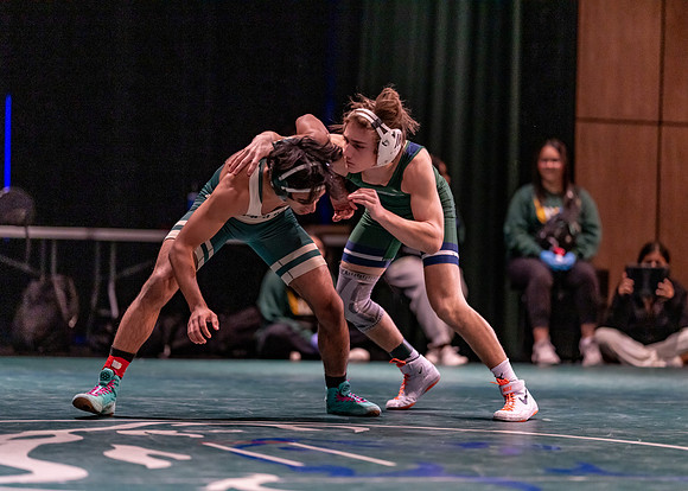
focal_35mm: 141
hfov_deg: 14.2
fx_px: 2763
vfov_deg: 10.2
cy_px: 246
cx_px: 344
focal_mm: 135
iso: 2000
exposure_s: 1/800
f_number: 1.8
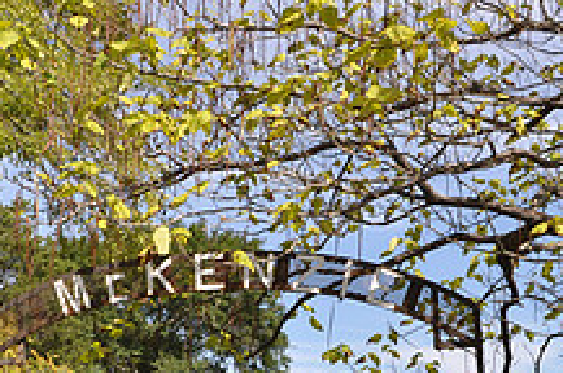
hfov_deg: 25.4
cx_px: 293
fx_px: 1249
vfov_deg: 16.7
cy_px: 372
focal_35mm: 80
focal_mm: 20
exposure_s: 1/125
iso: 200
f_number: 11
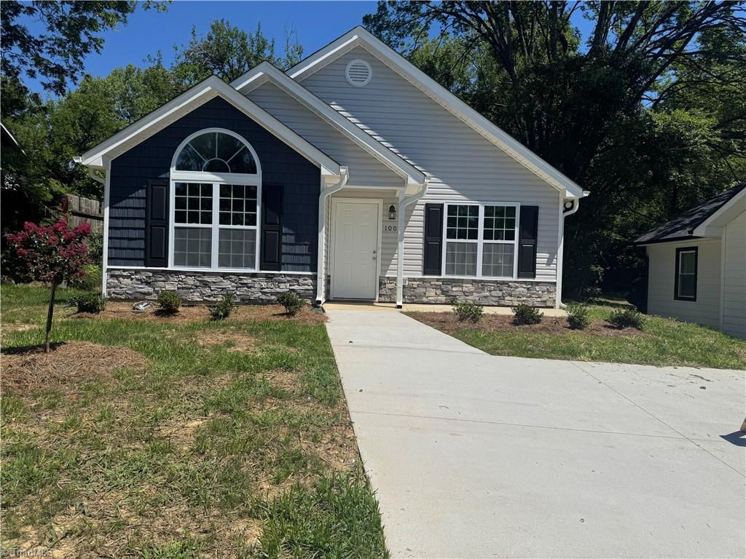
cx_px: 373
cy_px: 280
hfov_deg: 71.6
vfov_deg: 56.8
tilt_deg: -2.5
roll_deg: -2.0
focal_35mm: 24
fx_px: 517
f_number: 1.78
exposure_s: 1/7937
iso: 80
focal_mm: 6.76
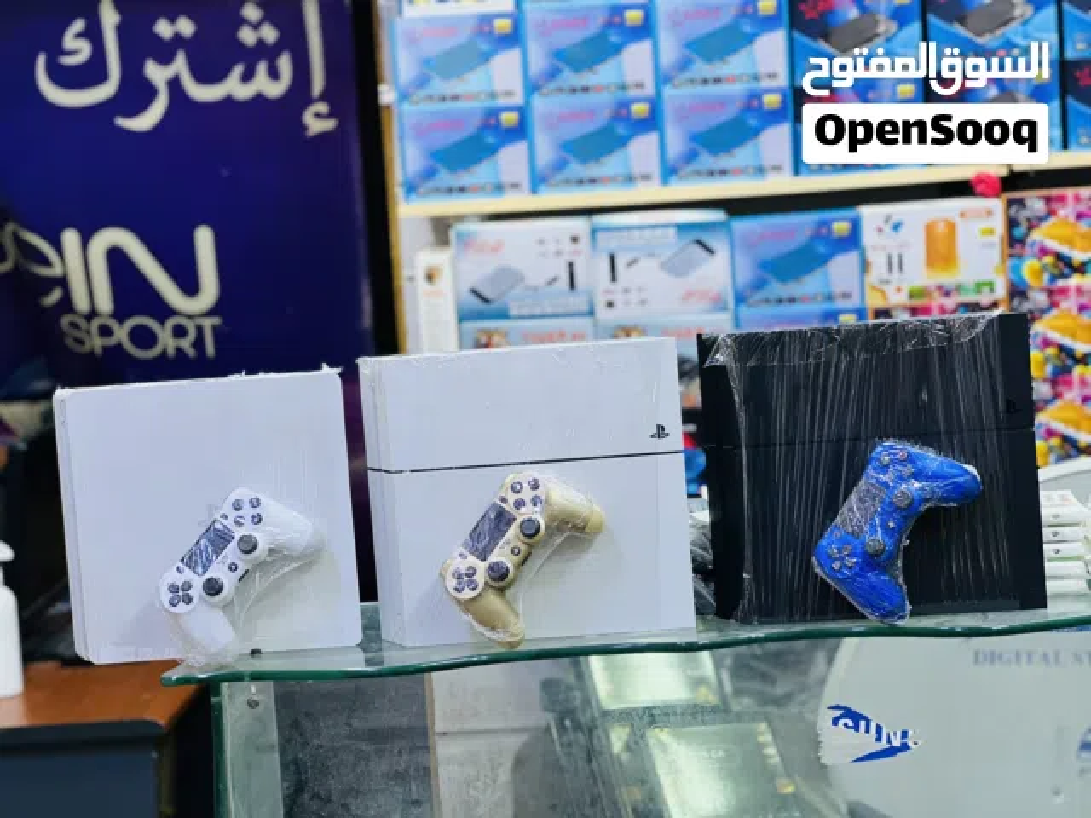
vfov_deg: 19.1
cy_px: 409
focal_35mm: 77
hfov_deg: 25.3
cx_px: 546
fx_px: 2427
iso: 125
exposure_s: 1/33
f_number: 2.8
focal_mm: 9
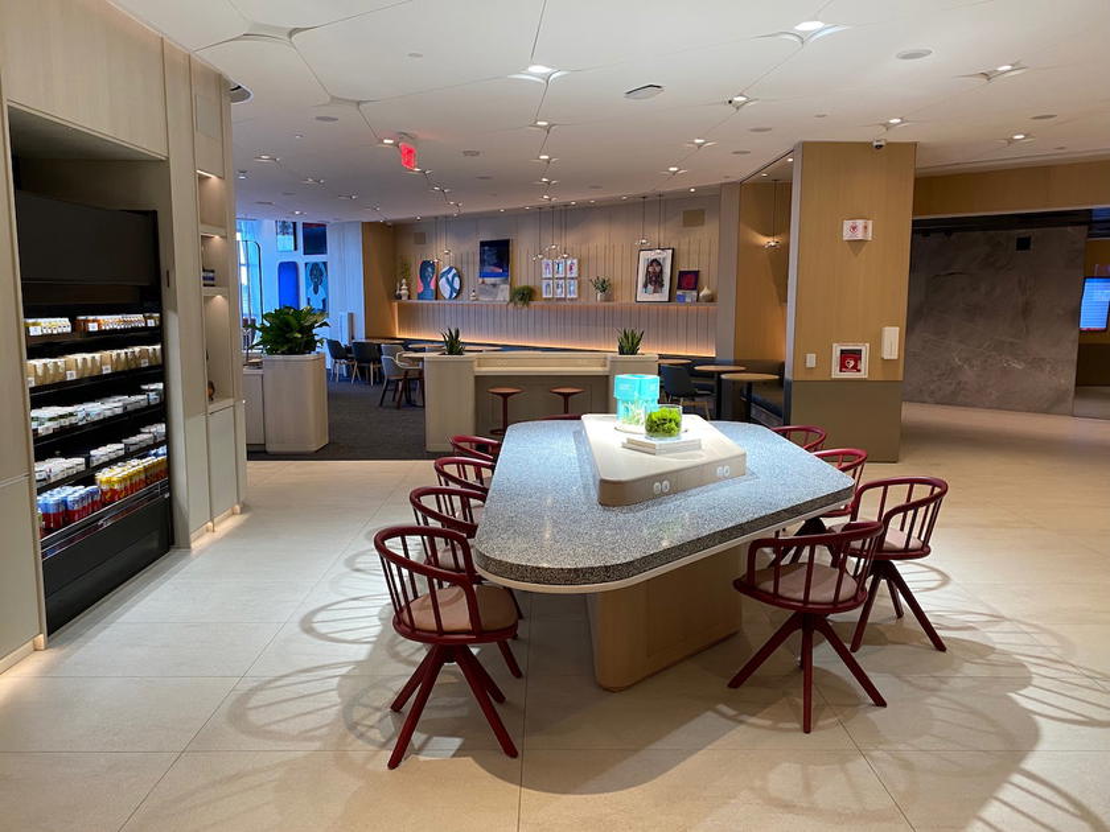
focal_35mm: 26
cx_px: 555
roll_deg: +0.7
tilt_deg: -7.3
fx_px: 834
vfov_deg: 53.1
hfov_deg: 67.3
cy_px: 416
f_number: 1.8
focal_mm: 4.25
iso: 100
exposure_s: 1/60
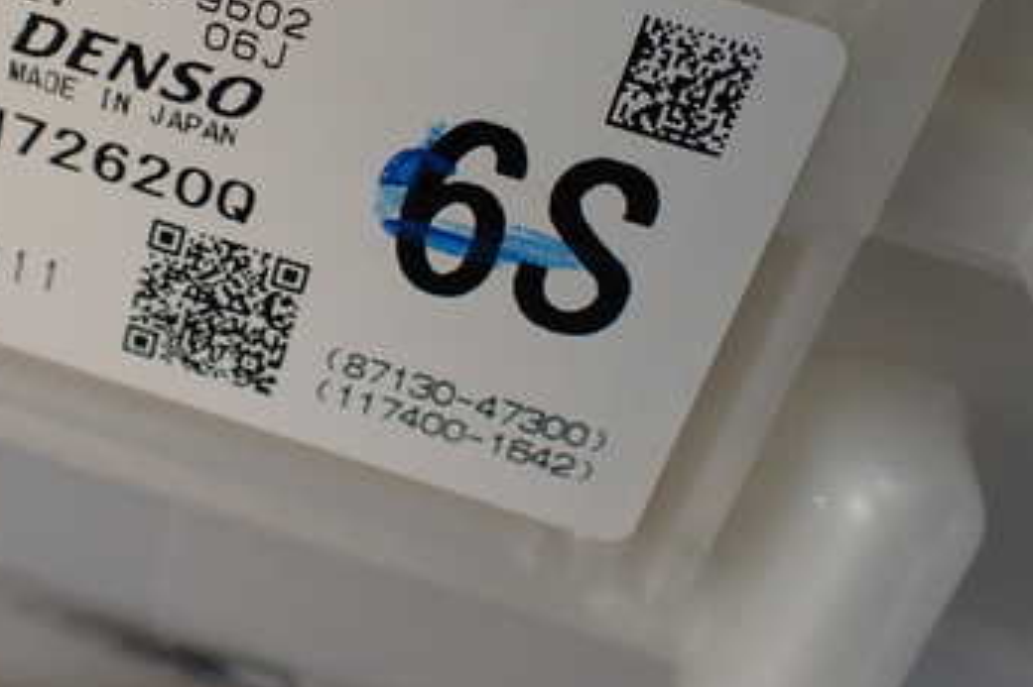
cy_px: 155
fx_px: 1549
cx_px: 324
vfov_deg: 24.7
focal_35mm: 54
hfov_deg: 36.4
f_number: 2.3
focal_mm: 5.4
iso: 100
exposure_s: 1/200
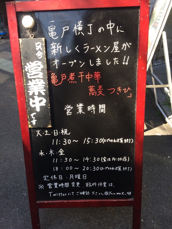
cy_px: 114
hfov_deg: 48.2
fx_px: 192
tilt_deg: -28.5
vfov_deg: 61.7
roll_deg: +0.1
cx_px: 86
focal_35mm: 29
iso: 32
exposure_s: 1/265
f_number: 2.2
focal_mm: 4.15
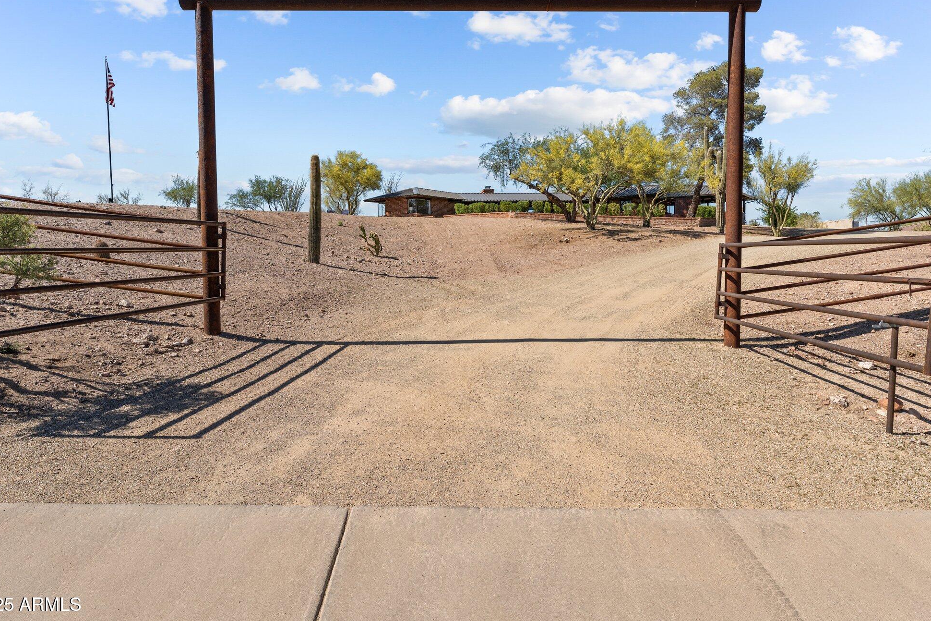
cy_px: 307
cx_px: 462
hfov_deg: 85.7
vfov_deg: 63.4
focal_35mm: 19
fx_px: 502
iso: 400
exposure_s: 1/2000
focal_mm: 18.4
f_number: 8
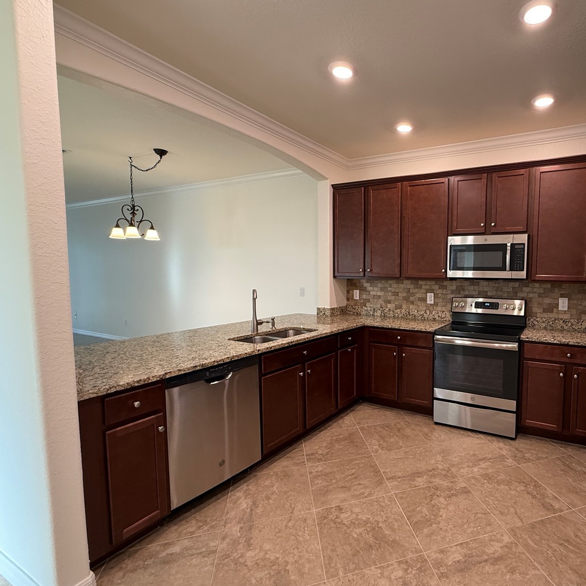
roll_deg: -0.7
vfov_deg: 80.7
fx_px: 345
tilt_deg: -3.8
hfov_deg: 77.6
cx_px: 399
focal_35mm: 18
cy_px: 297
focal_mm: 2.22
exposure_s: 1/60
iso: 200
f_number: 2.2
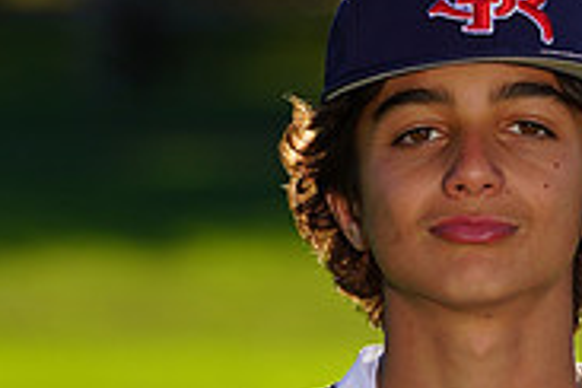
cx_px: 345
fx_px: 17394
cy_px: 649
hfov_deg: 1.9
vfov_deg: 1.3
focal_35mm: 1076
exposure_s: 1/250
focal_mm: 339
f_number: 9
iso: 100
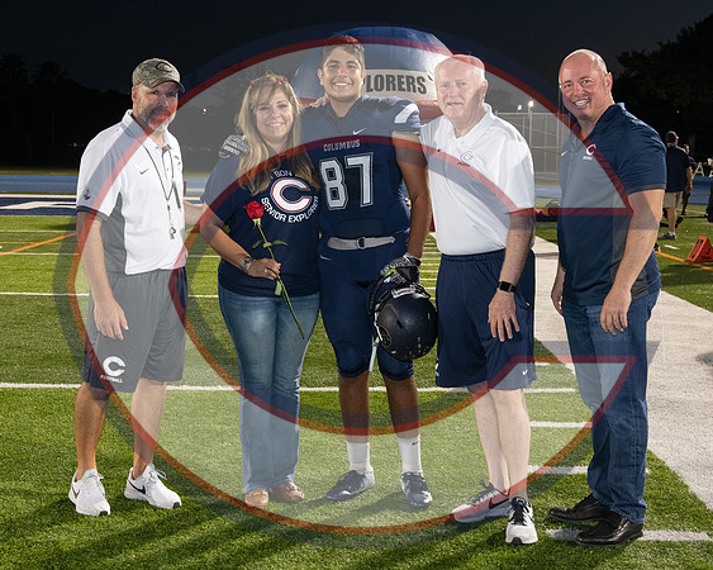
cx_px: 369
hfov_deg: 33.1
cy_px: 285
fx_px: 1199
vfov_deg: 26.7
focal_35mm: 57
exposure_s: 1/60
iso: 1600
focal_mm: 42
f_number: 7.1
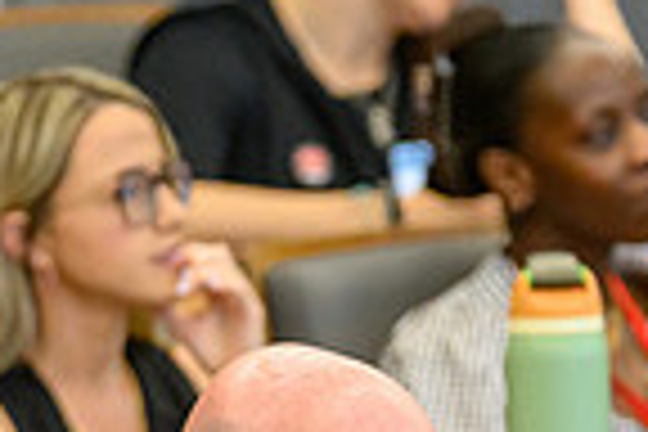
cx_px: 436
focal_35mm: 610
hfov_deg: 3.4
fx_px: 10979
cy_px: 664
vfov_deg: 2.3
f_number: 2.8
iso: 3600
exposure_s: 1/250
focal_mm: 150
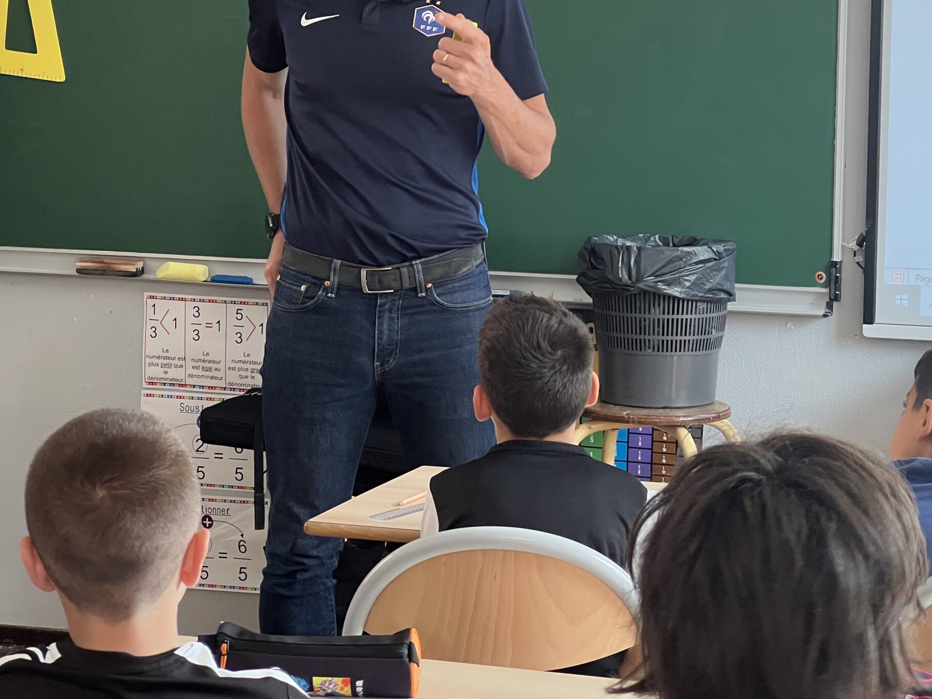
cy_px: 239
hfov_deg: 18.2
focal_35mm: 108
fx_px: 2908
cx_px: 540
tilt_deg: -6.3
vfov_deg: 13.7
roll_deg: -1.2
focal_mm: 9
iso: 200
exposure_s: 1/68
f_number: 2.8
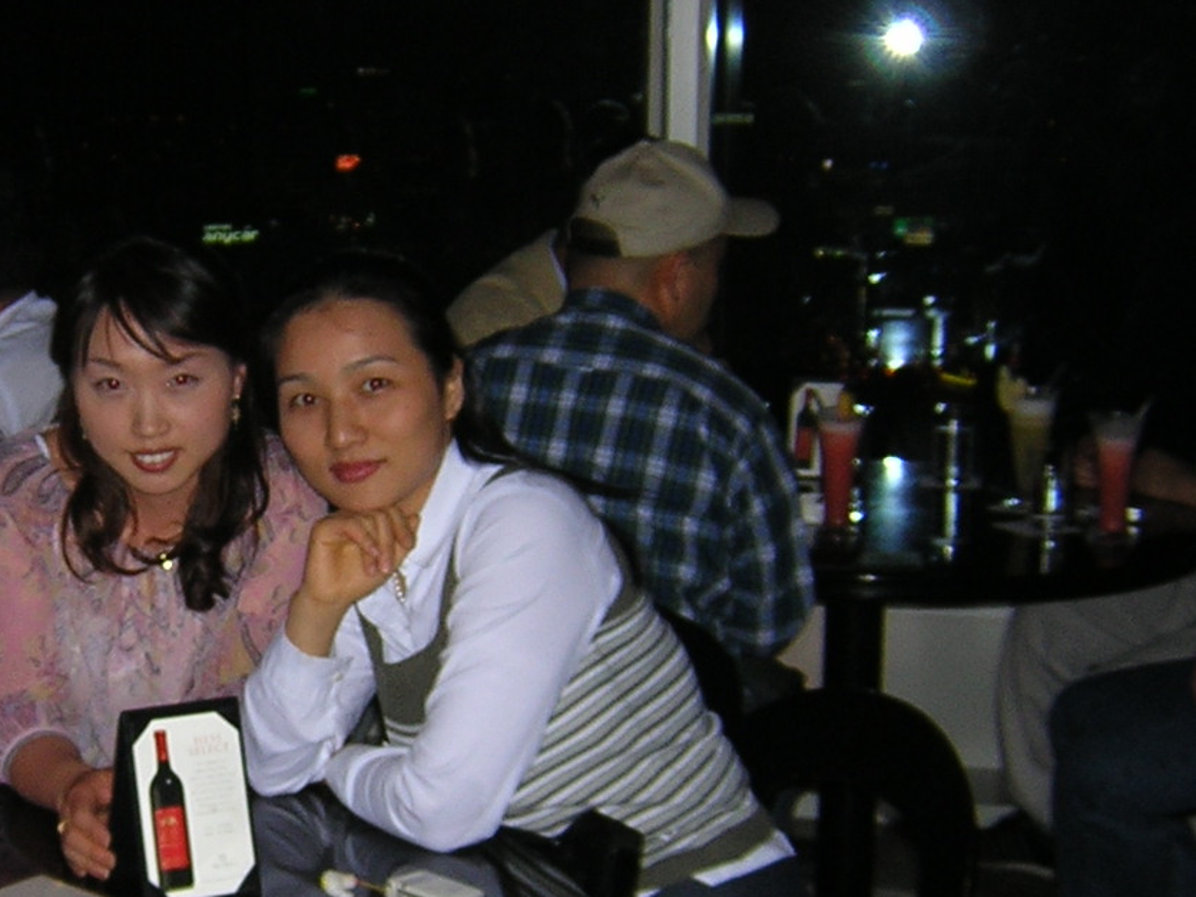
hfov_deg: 27.4
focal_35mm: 69
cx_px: 176
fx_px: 2384
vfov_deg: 21.3
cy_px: 547
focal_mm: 4.7
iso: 149
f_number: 2.6
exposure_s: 1/60.1
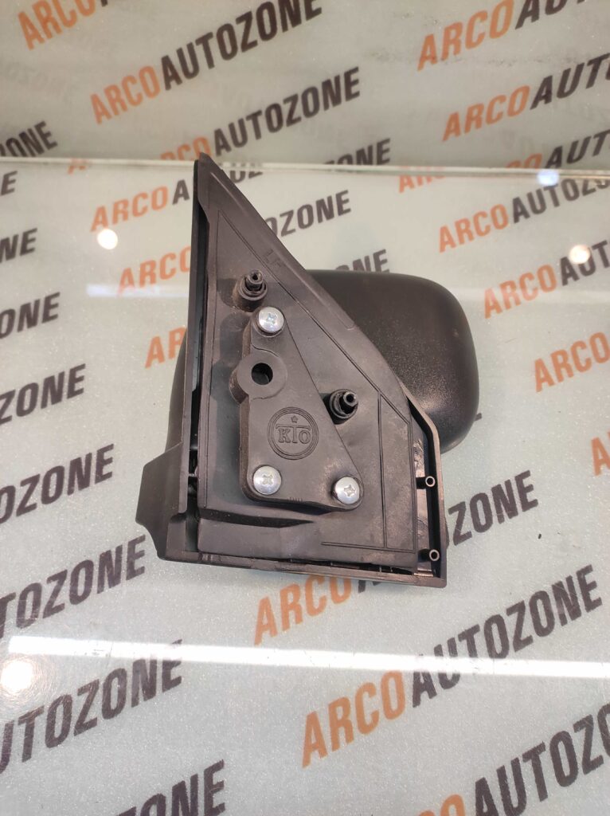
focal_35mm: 17
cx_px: 305
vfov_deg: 91.1
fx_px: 400
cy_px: 408
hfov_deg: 74.6
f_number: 1.79
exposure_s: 1/33
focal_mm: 4.74
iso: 155
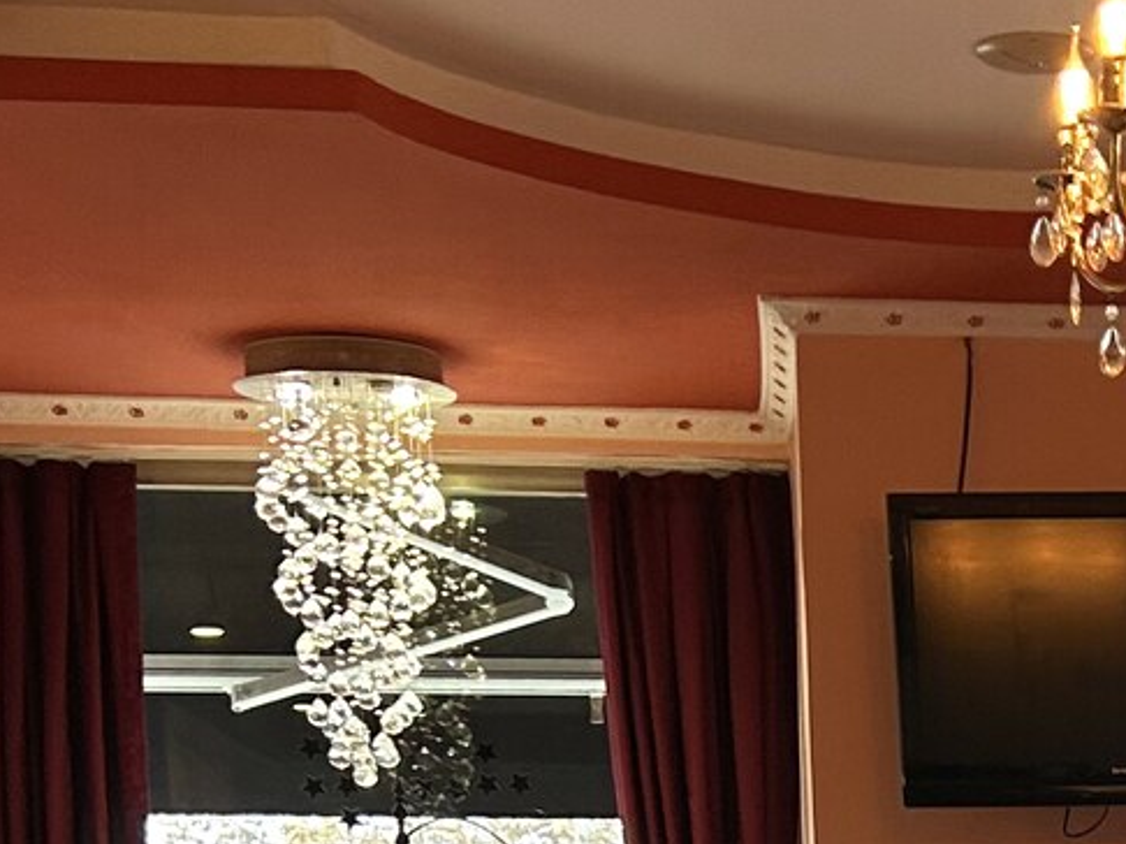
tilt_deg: -6.2
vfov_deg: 12.6
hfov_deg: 17.5
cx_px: 1379
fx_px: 3479
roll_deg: +1.6
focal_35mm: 107
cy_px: 1512
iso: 80
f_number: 1.5
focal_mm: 5.7
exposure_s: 1/100
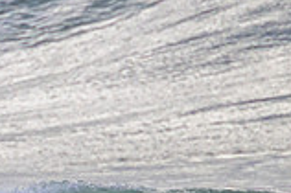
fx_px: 28375
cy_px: 194
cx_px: -136
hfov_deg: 0.6
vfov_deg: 0.4
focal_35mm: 3514
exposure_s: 1/1600
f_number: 11
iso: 2000
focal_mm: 800
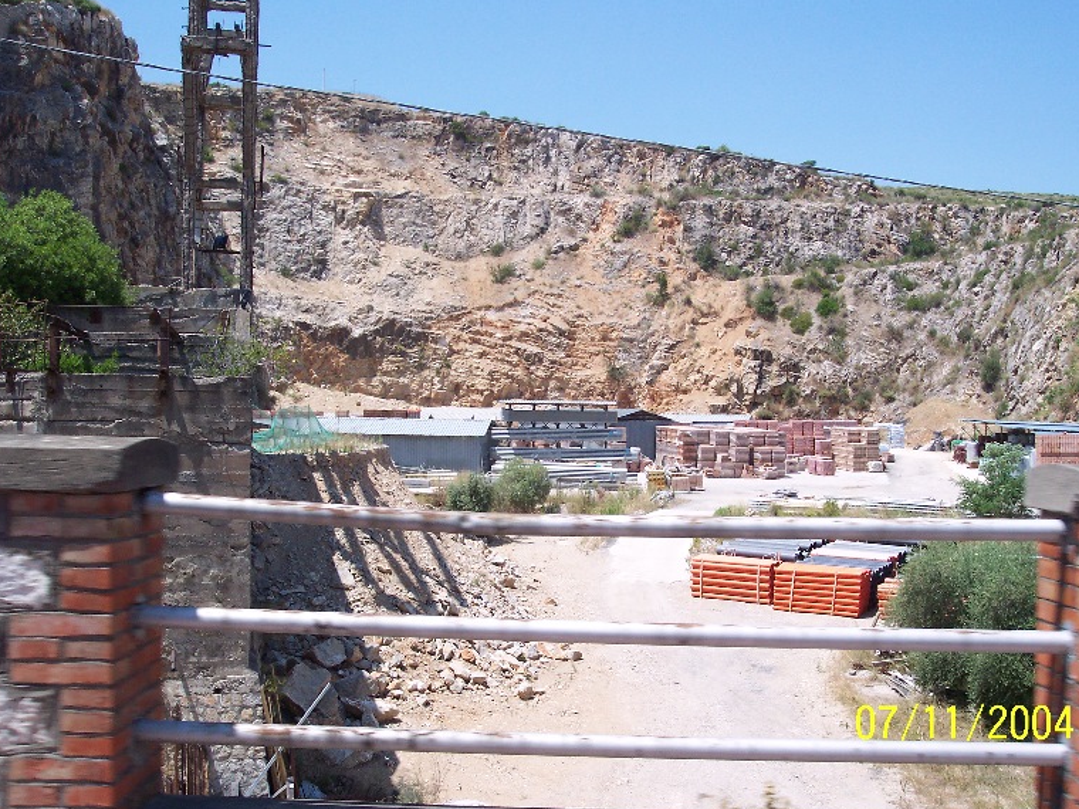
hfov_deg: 46.8
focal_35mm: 40
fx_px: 1247
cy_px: 403
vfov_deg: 36.0
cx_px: 564
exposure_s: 1/500
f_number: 4.8
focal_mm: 8
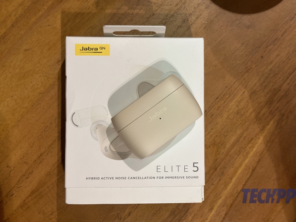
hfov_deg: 39.7
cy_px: 111
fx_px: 410
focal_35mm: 48
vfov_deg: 30.3
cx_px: 148
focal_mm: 6.86
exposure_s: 1/50
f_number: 1.78
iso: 64
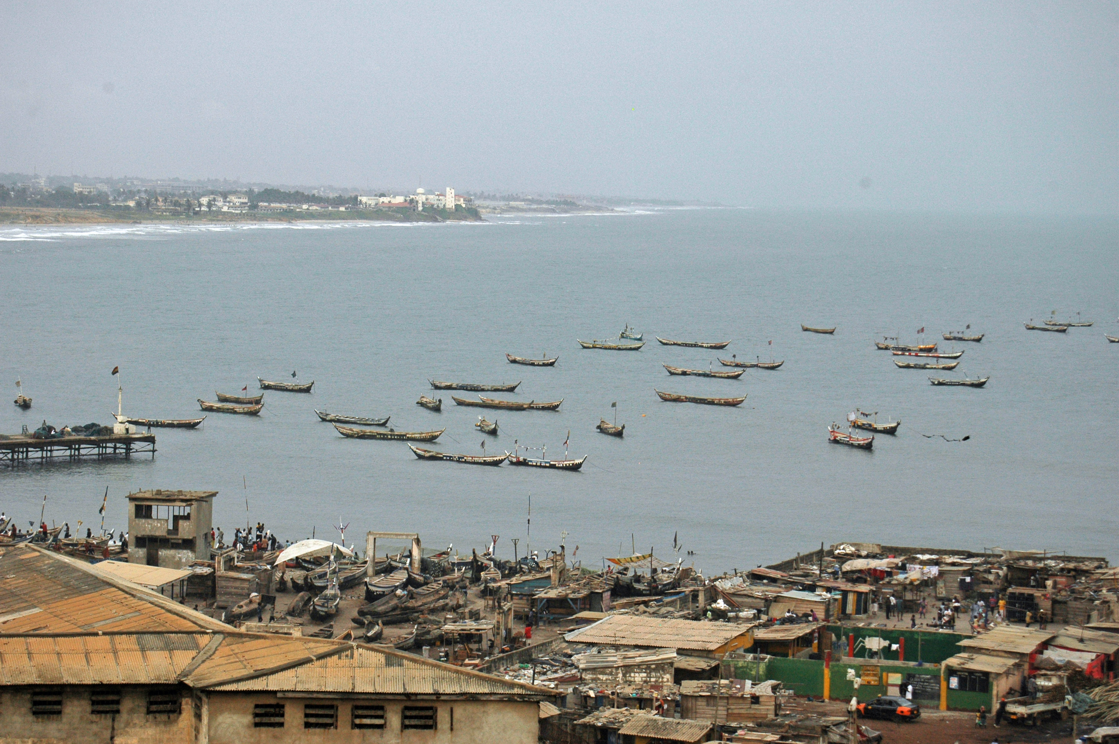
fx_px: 3727
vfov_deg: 11.4
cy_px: 372
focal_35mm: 120
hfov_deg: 17.1
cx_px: 560
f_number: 8
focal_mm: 80
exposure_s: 1/250
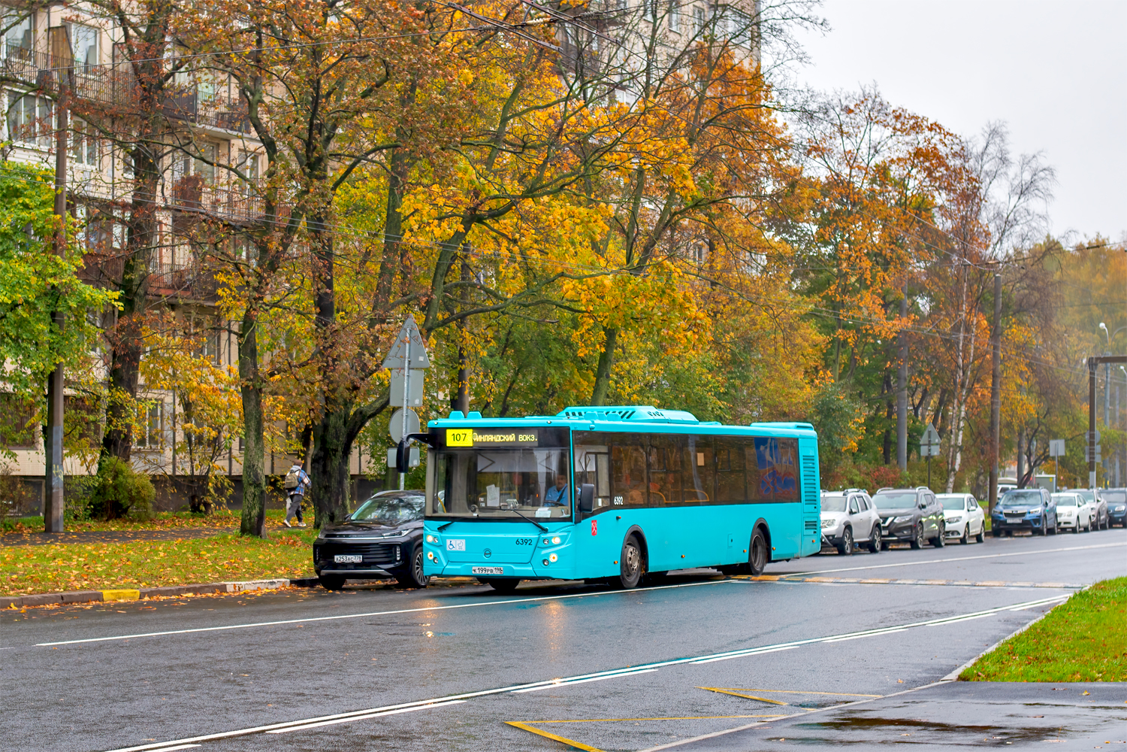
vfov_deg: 27.0
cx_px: 564
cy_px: 376
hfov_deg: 39.6
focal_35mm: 50
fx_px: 1565
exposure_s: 1/160
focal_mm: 50
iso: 400
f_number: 5
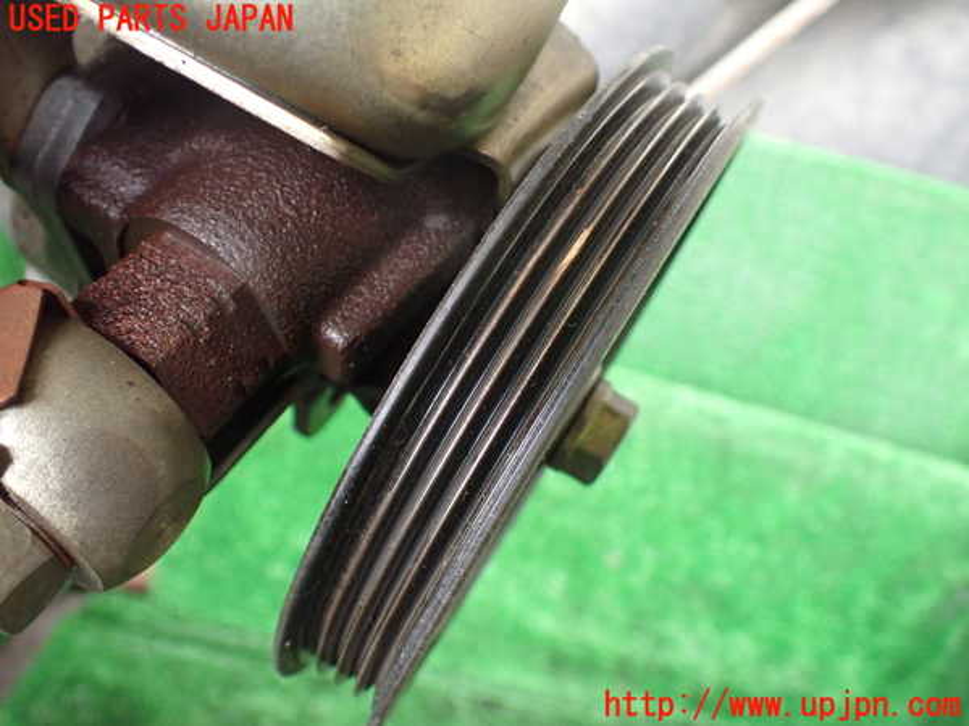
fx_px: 840
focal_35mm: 30
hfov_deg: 60.0
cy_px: 363
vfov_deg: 46.8
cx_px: 484
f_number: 2.3
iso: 800
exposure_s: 1/125
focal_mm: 5.4
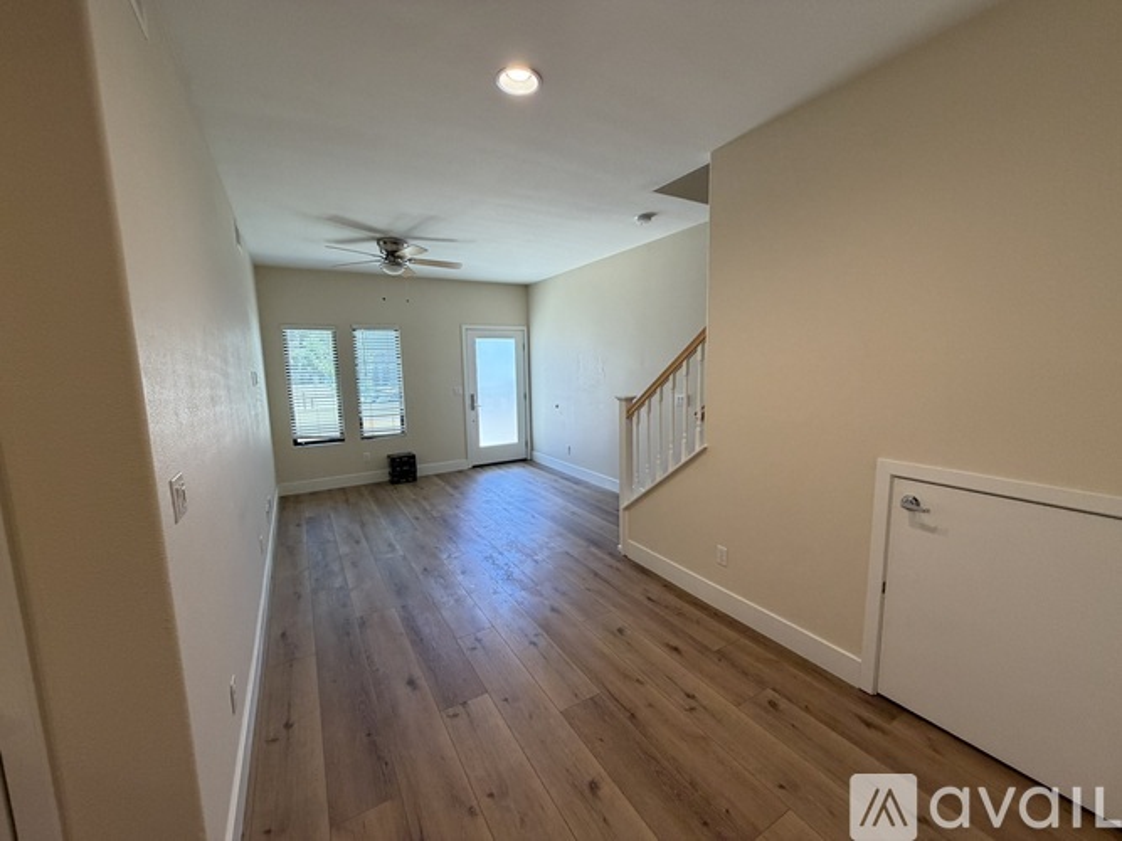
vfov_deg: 85.7
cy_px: 420
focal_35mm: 14
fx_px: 454
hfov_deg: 102.1
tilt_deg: -7.1
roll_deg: +1.6
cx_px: 561
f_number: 2.2
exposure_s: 1/120
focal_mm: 2.22
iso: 250
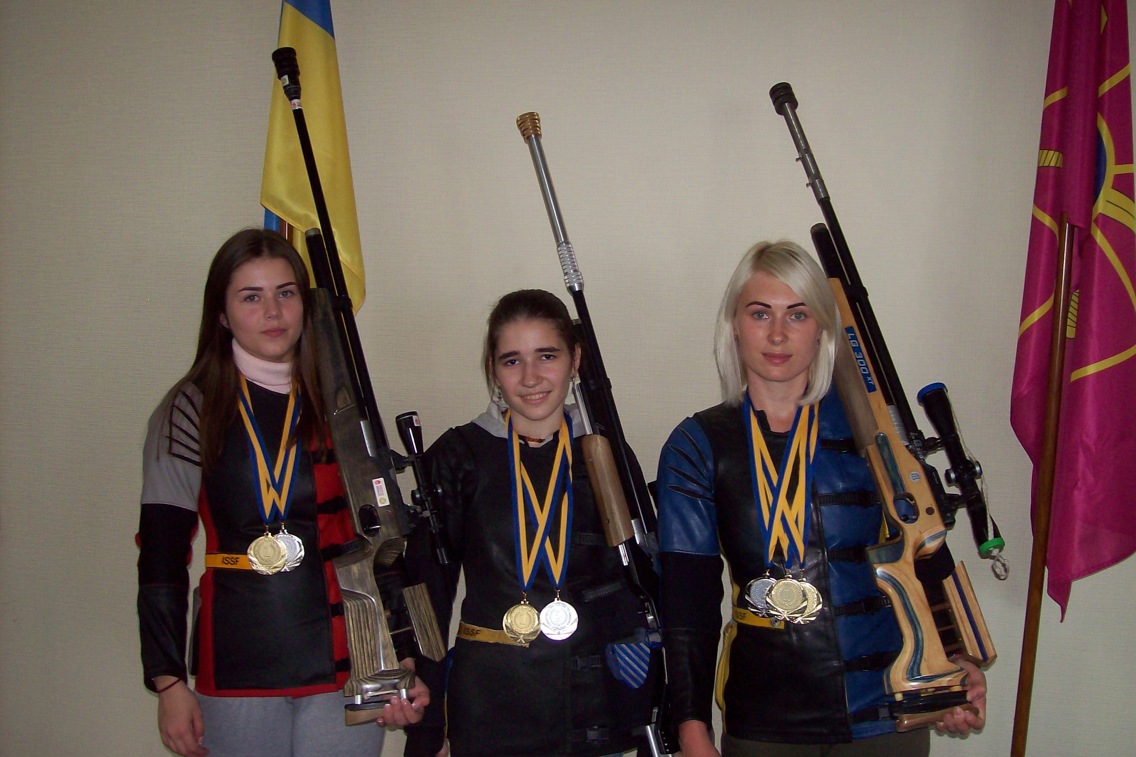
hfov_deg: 50.7
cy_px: 383
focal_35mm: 38
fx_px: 1199
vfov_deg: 35.1
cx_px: 575
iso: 80
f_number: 2.7
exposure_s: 1/64
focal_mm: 6
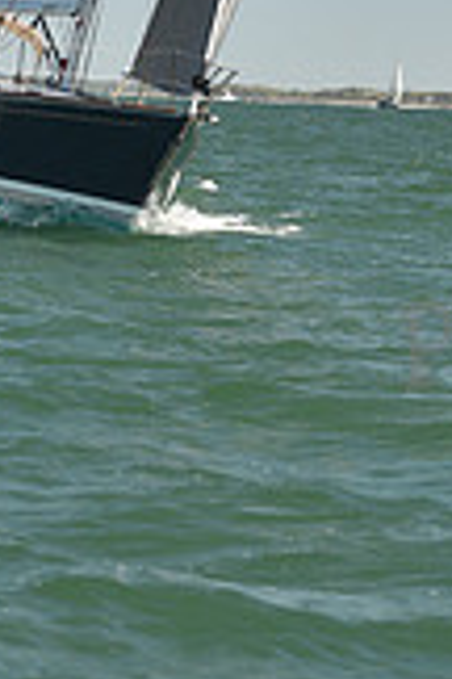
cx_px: 182
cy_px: -302
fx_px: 4727
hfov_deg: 5.5
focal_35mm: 251
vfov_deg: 8.1
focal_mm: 70
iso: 250
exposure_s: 1/800
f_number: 4.5
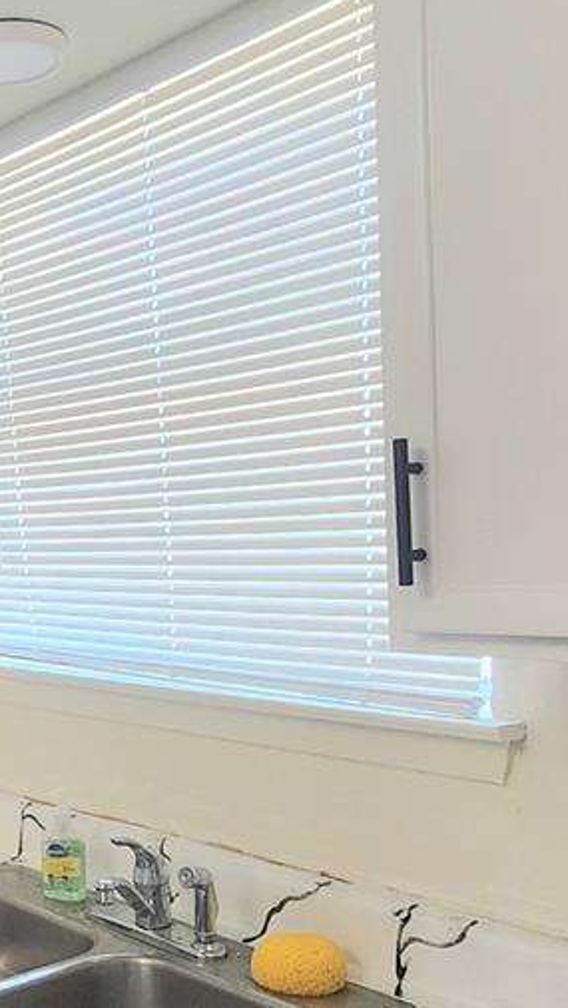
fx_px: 1150
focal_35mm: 43
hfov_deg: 25.6
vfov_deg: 46.9
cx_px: -66
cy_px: 628
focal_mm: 1.74
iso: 100
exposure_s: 1/60.2
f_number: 2.2
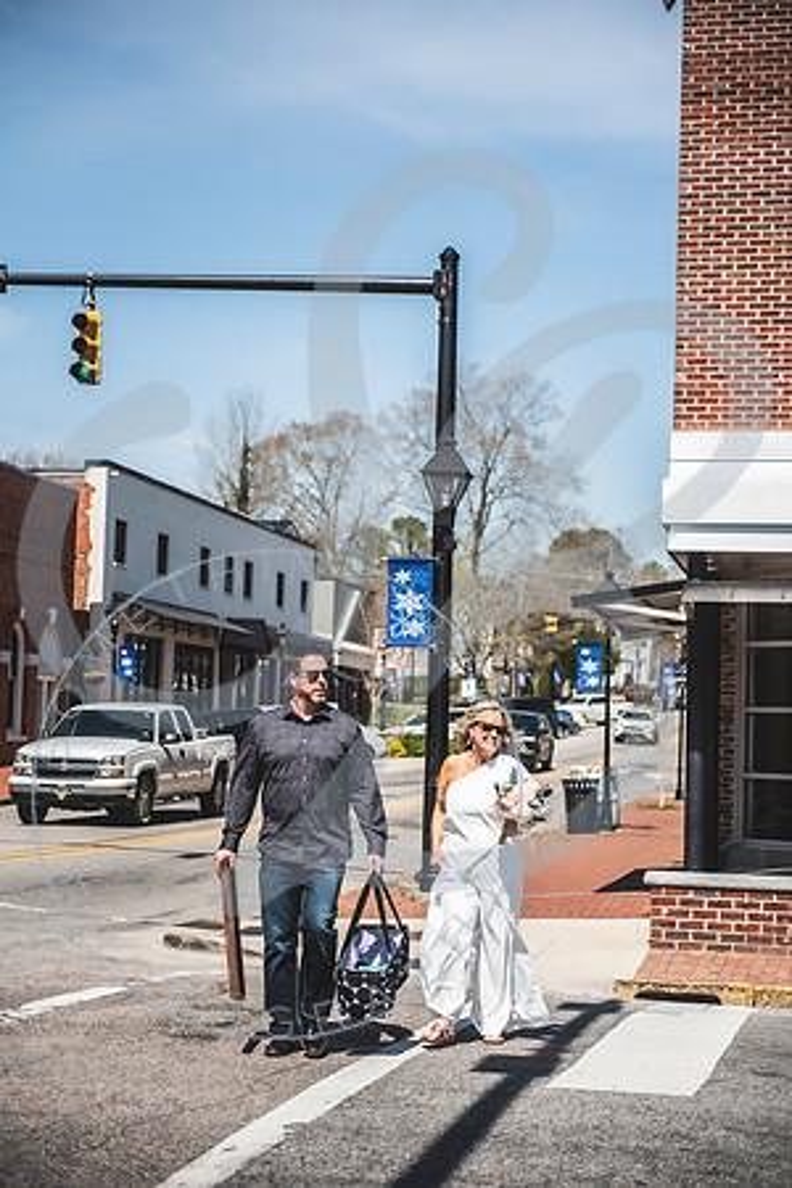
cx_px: 396
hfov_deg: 19.5
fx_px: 2310
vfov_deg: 28.8
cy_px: 594
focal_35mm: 70
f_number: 2.8
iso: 100
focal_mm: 70
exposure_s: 1/1600
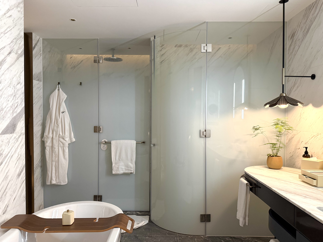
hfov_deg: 71.6
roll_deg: +0.1
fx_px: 224
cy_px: 121
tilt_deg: -0.7
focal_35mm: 24
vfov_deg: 56.8
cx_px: 162
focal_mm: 6.76
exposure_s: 1/50
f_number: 1.78
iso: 500
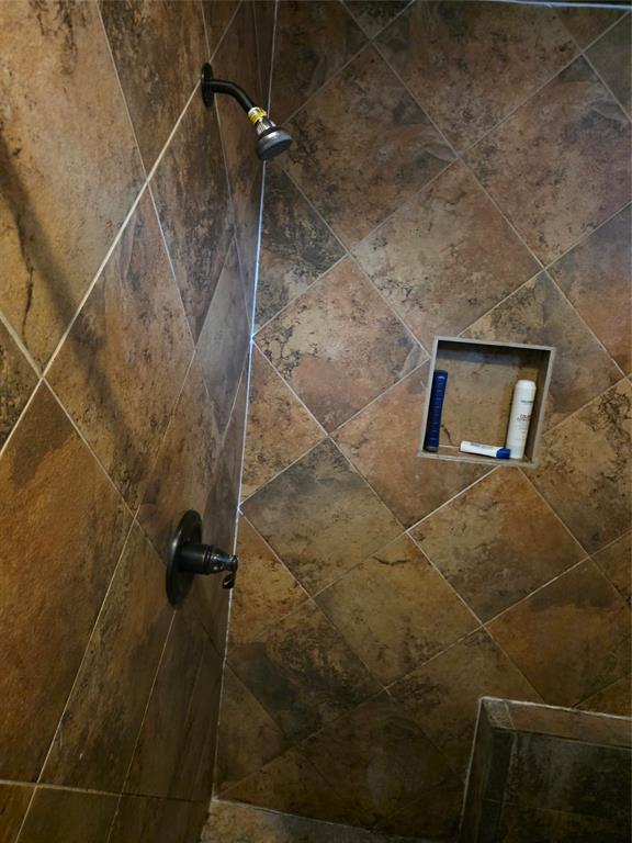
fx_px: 560
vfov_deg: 73.9
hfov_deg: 58.9
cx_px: 316
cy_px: 422
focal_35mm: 23
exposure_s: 1/40
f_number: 1.7
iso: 1250
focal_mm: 6.25
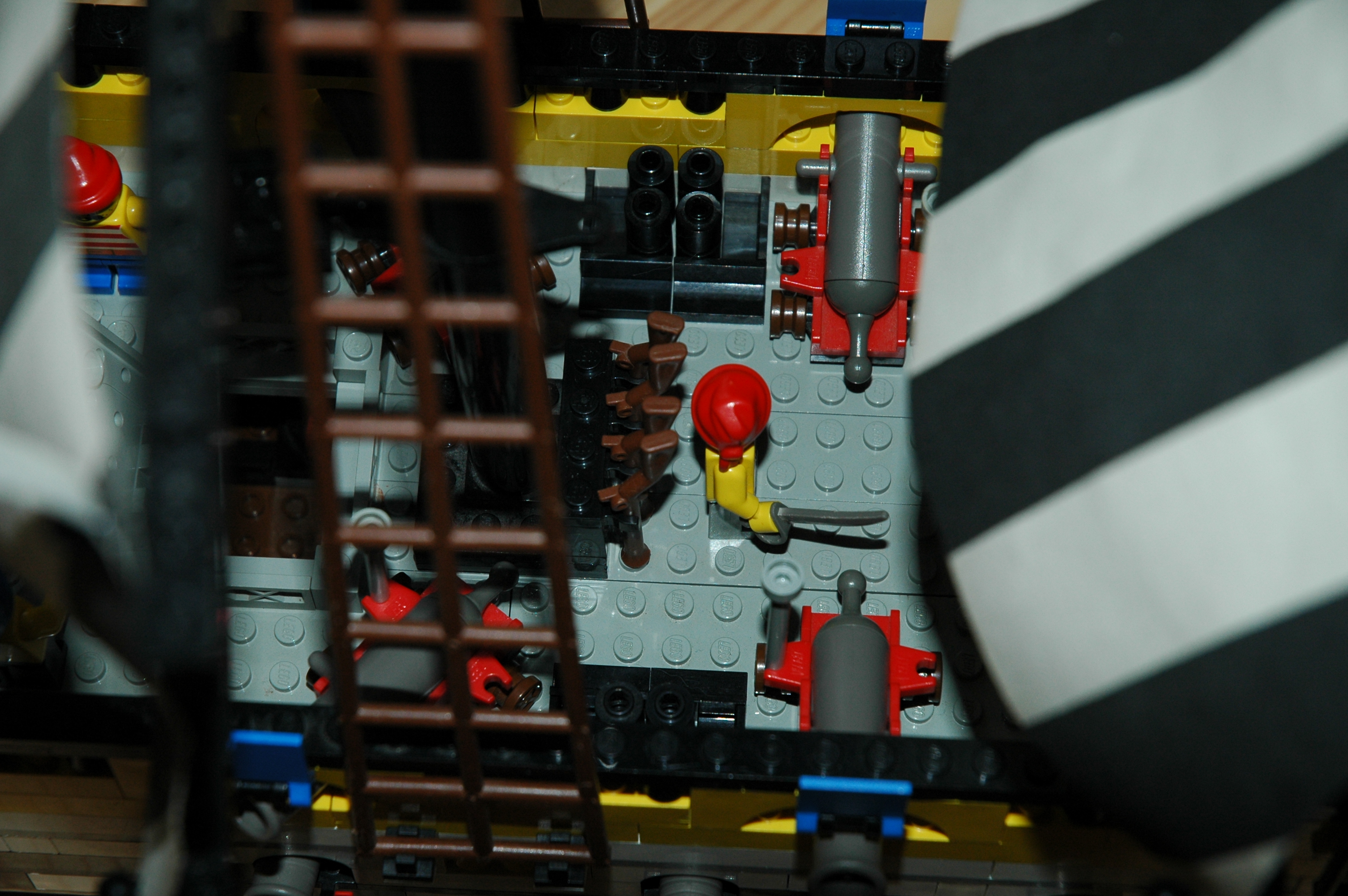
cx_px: 674
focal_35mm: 105
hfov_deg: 19.5
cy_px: 448
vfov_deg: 13.0
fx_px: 3928
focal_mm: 70
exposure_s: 1/125
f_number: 7.1
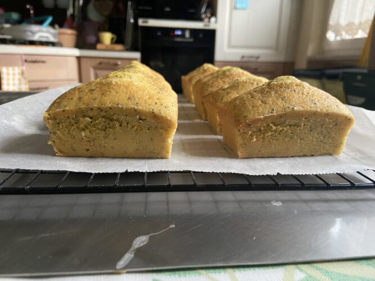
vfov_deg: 53.0
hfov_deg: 67.3
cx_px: 188
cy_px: 140
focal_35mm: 26
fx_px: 282
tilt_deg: -15.2
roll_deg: -3.0
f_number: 1.8
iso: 500
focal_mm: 4.25
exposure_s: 1/41
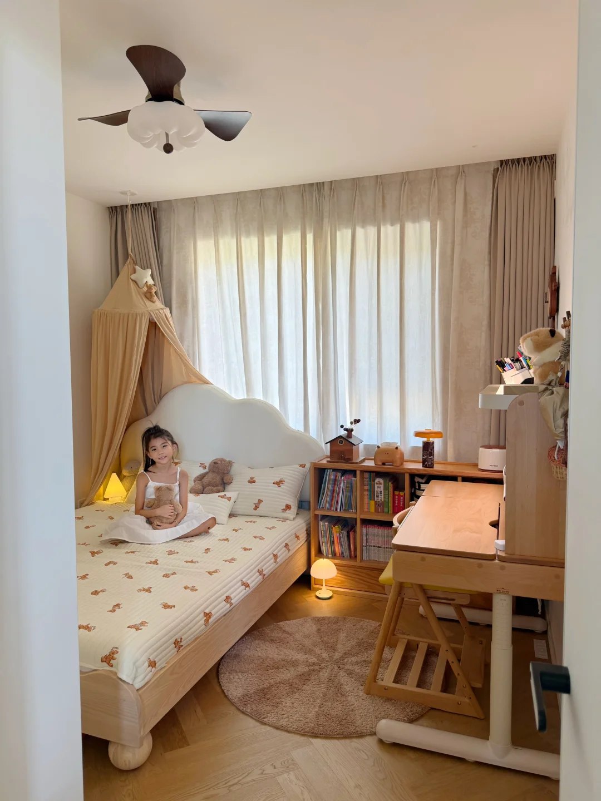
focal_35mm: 24
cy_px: 400
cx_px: 300
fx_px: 556
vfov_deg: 71.6
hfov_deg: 56.8
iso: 100
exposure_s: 1/121
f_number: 1.78
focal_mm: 6.76
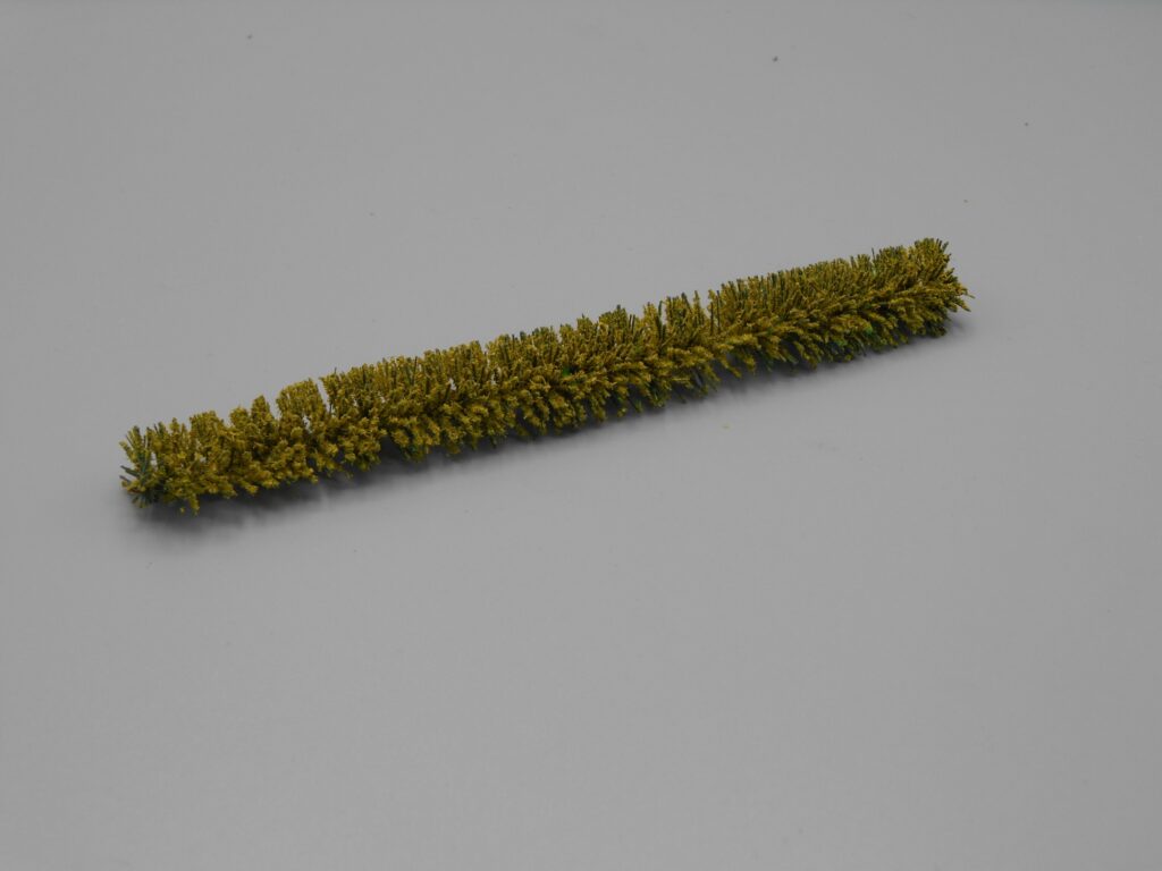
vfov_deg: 27.5
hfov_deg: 36.2
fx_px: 1779
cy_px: 436
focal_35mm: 53
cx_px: 581
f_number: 4.2
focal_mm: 9.5
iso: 80
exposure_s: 1/125
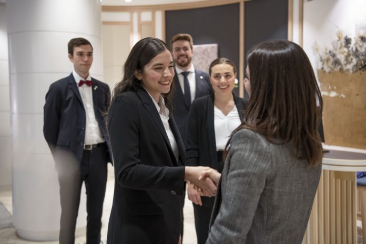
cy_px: 122
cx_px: 183
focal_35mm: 40
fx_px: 407
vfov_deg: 33.4
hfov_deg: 48.5
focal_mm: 40
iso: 800
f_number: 3.2
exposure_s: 1/100
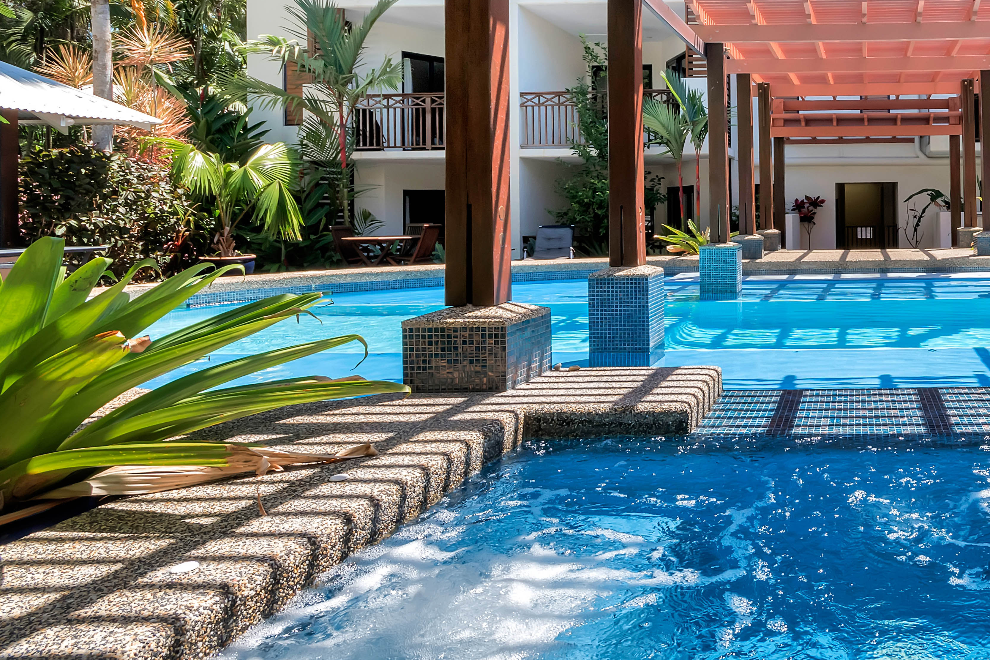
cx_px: 860
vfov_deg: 46.6
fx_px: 742
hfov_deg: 59.1
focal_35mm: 27
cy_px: 186
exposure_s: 1/160
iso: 400
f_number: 14
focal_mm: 10
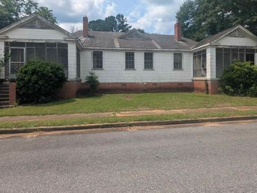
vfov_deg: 62.9
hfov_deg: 79.0
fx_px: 156
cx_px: 129
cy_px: 77
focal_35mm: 21
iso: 54
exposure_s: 1/2203
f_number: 2.2
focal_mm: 2.35
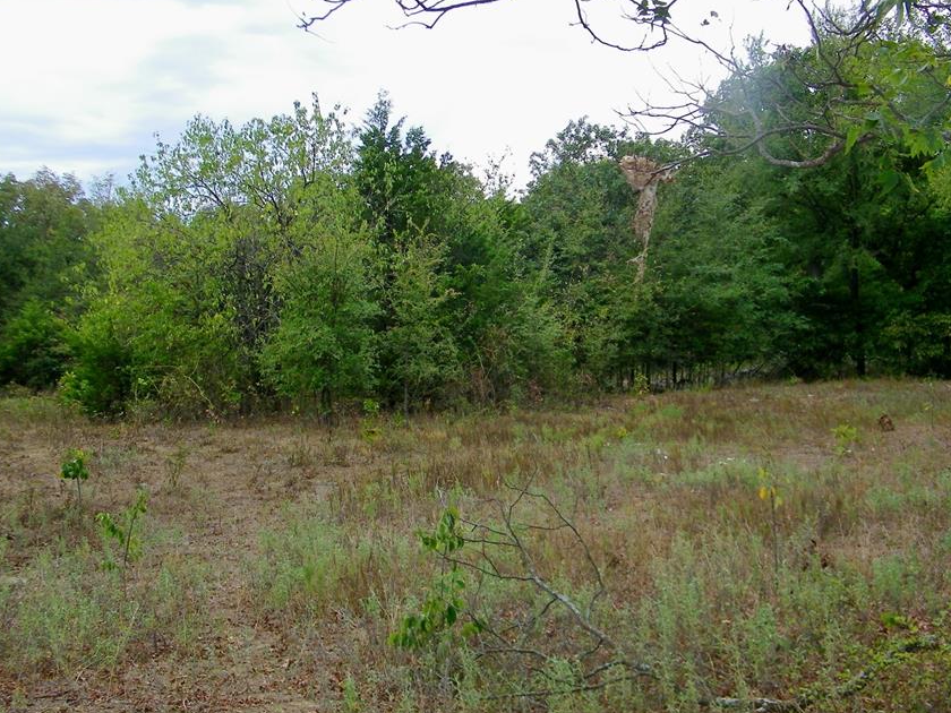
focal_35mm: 39
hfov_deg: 47.8
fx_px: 1071
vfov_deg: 36.8
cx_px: 517
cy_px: 337
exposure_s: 1/250
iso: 80
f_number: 3.6
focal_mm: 5.8
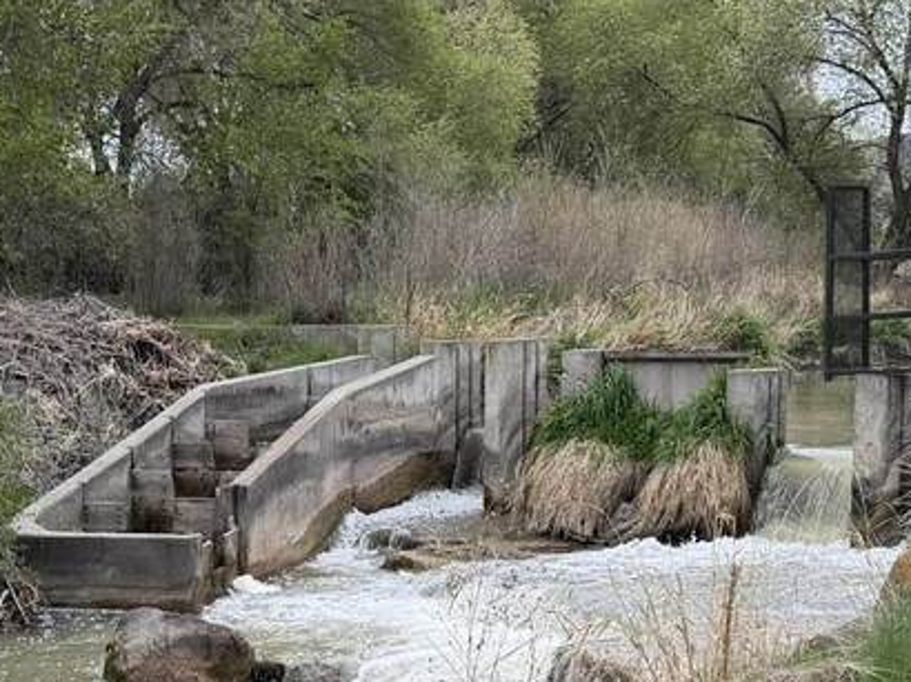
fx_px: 1973
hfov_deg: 25.6
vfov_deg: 19.4
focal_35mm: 75
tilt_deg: -5.2
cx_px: 198
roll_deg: +2.3
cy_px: 531
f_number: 1.78
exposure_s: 1/1211
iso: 100
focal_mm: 6.76
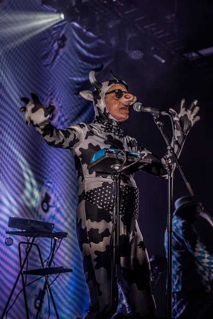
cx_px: 122
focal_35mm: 66
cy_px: 145
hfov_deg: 20.6
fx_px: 585
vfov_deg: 30.5
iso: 800
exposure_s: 1/80
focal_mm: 56
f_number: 2.8
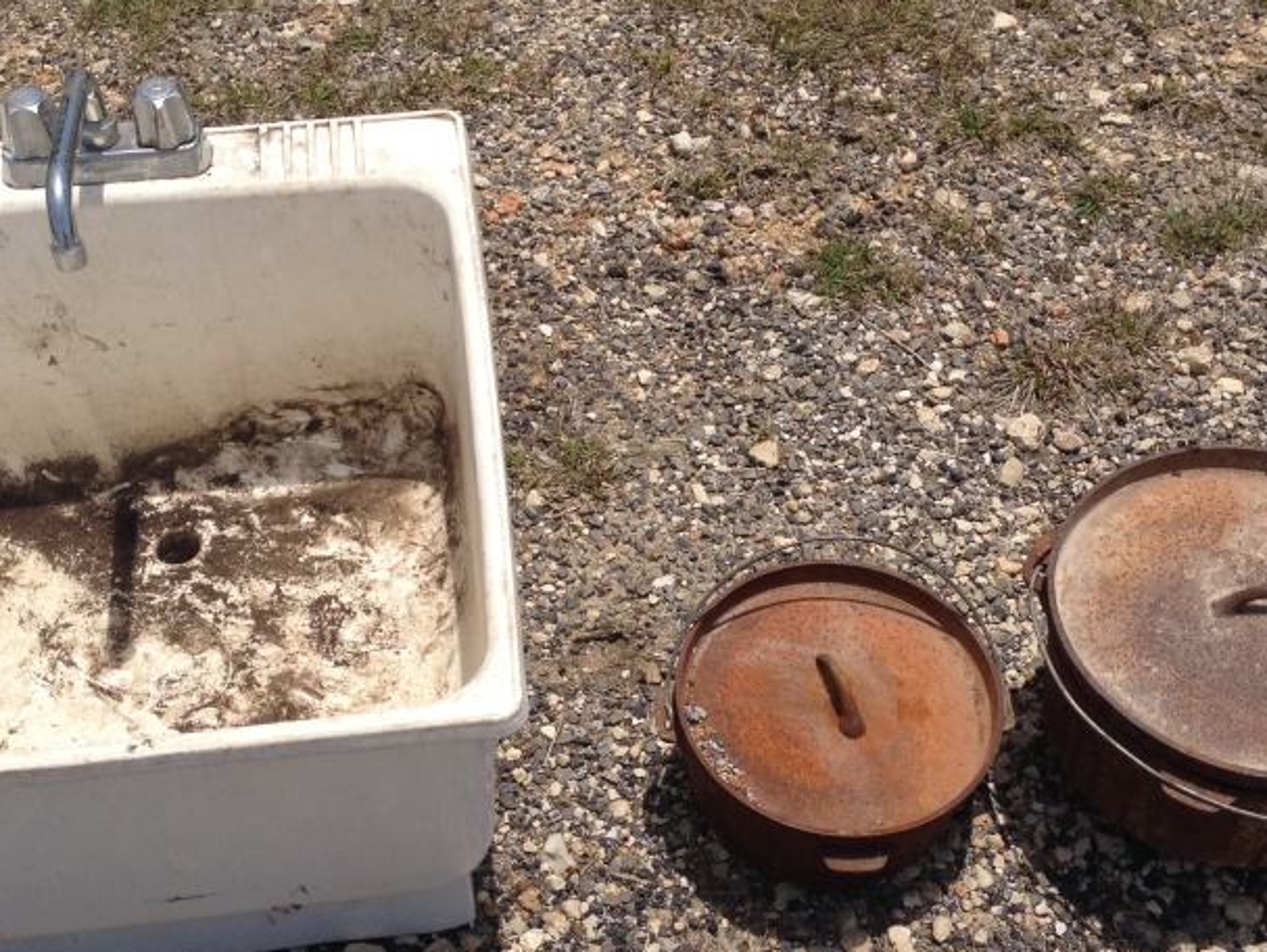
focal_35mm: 59
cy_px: 599
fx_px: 2161
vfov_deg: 24.8
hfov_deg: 32.7
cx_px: 632
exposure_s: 1/2907
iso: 50
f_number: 2.4
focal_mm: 4.28
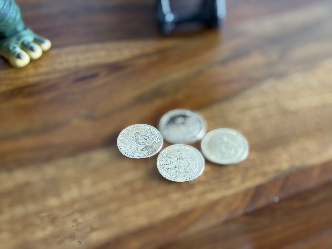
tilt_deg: -48.0
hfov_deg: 39.7
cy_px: 124
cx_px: 166
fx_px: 460
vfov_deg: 30.3
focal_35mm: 48
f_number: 1.78
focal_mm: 6.76
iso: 125
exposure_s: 1/60
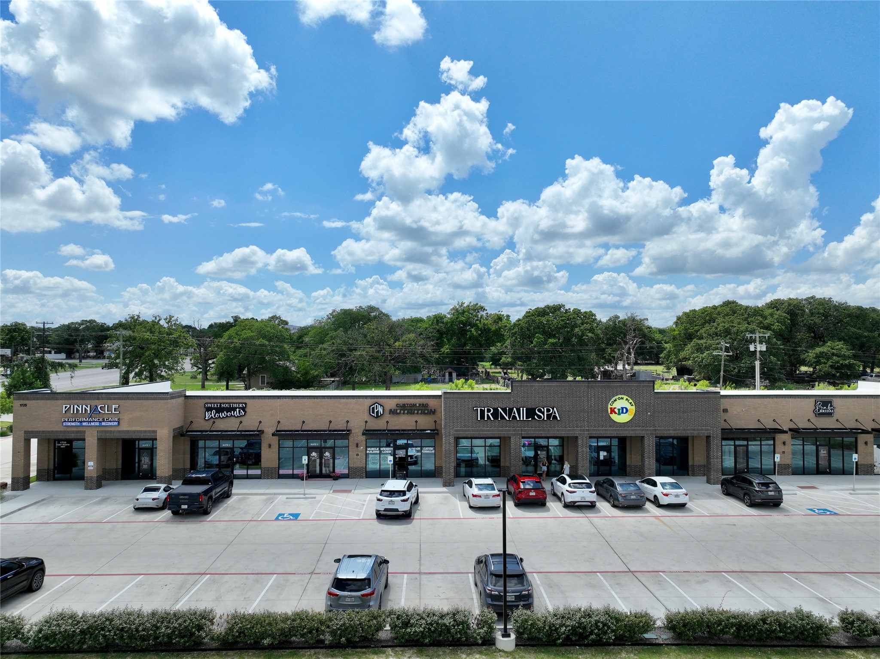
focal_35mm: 24
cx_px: 440
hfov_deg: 71.6
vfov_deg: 56.8
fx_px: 610
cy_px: 330
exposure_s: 1/4000
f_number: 2.8
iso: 200
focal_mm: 12.29
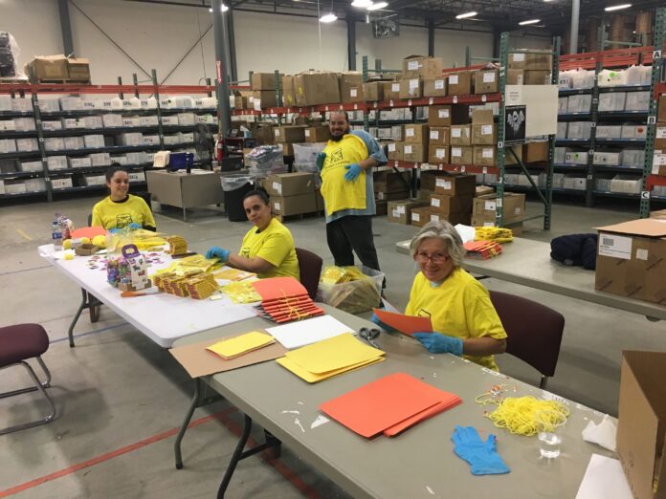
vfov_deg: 48.2
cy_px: 250
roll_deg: +1.8
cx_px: 333
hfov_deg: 61.7
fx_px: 558
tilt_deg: -13.9
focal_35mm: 29
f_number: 2.2
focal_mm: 4.15
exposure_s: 1/30
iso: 125
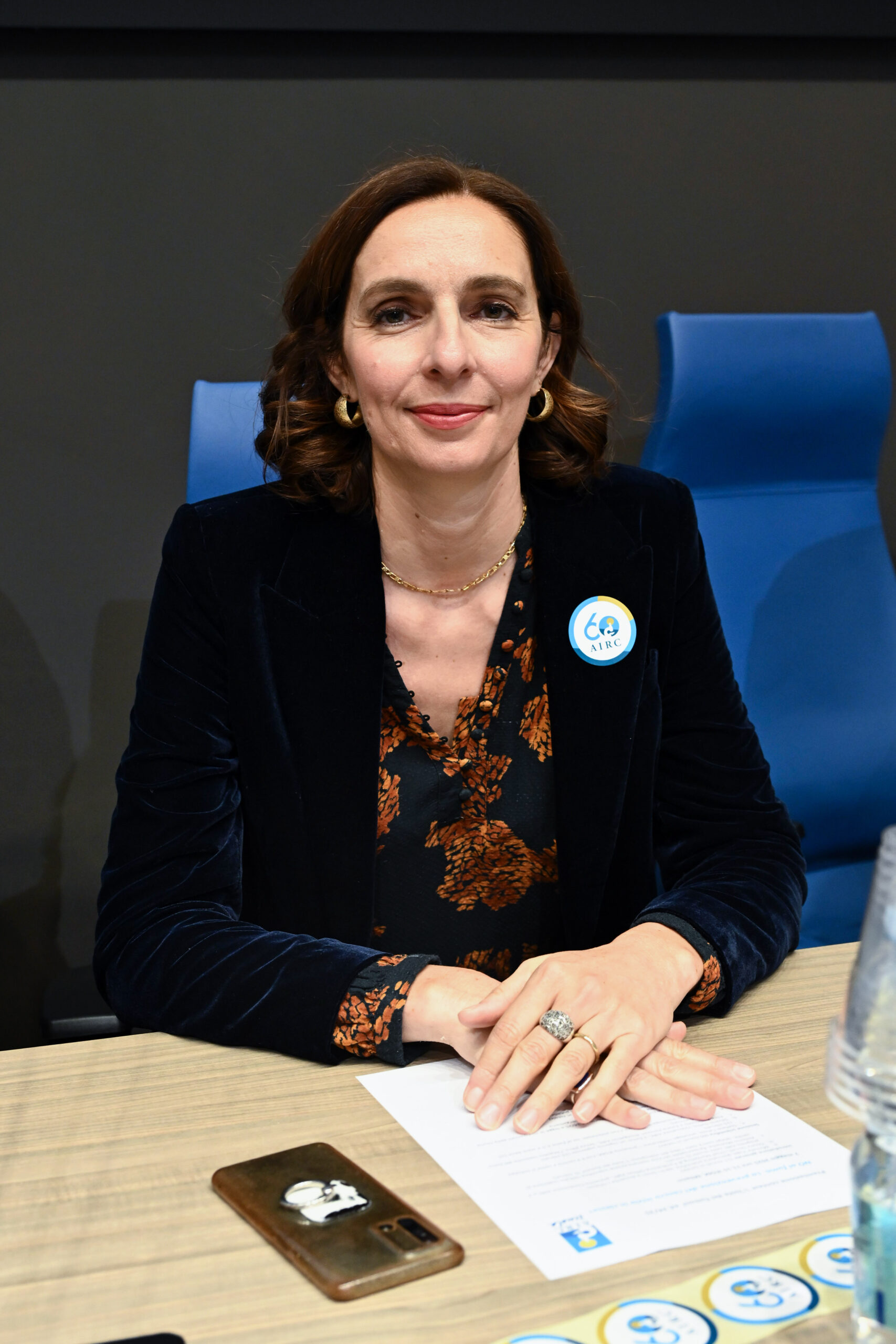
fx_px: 1344
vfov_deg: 53.1
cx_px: 448
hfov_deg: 36.9
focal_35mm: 36
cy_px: 672
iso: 1600
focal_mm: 36
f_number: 4.5
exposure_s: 1/100
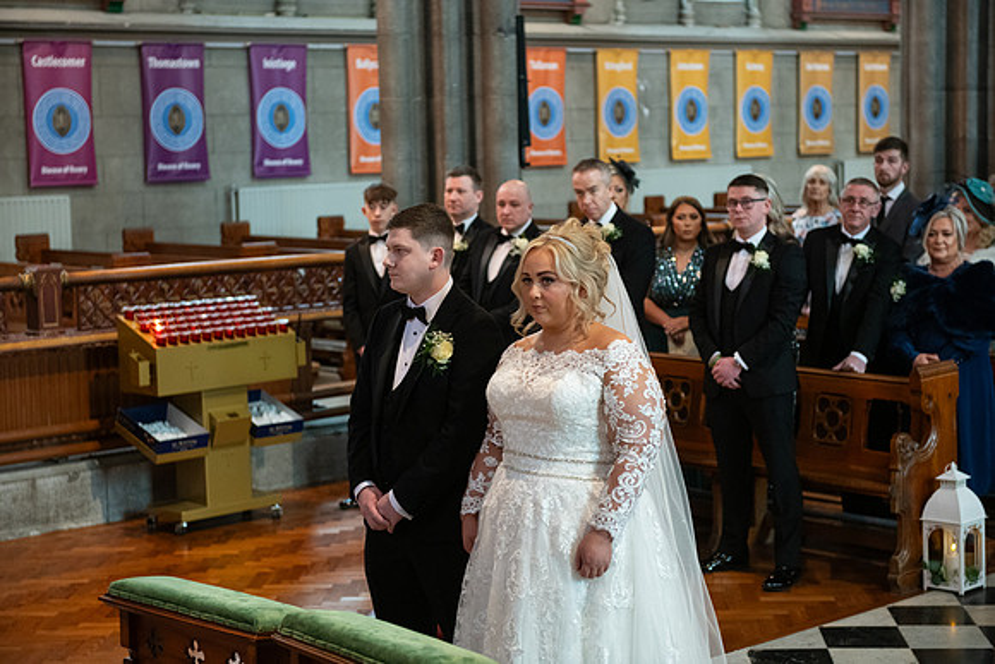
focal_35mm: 70
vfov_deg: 19.5
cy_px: 332
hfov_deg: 28.8
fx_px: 1935
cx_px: 498
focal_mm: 70
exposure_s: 1/160
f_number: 3.5
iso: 1250
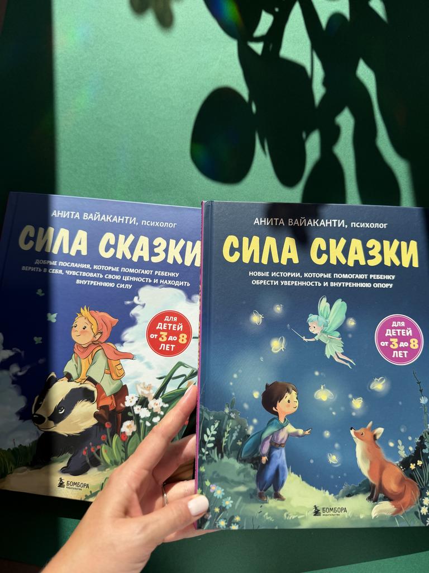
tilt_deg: -74.2
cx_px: 214
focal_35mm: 24
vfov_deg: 71.6
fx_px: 397
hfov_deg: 56.8
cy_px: 286
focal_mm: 6.76
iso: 80
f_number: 1.78
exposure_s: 1/4405
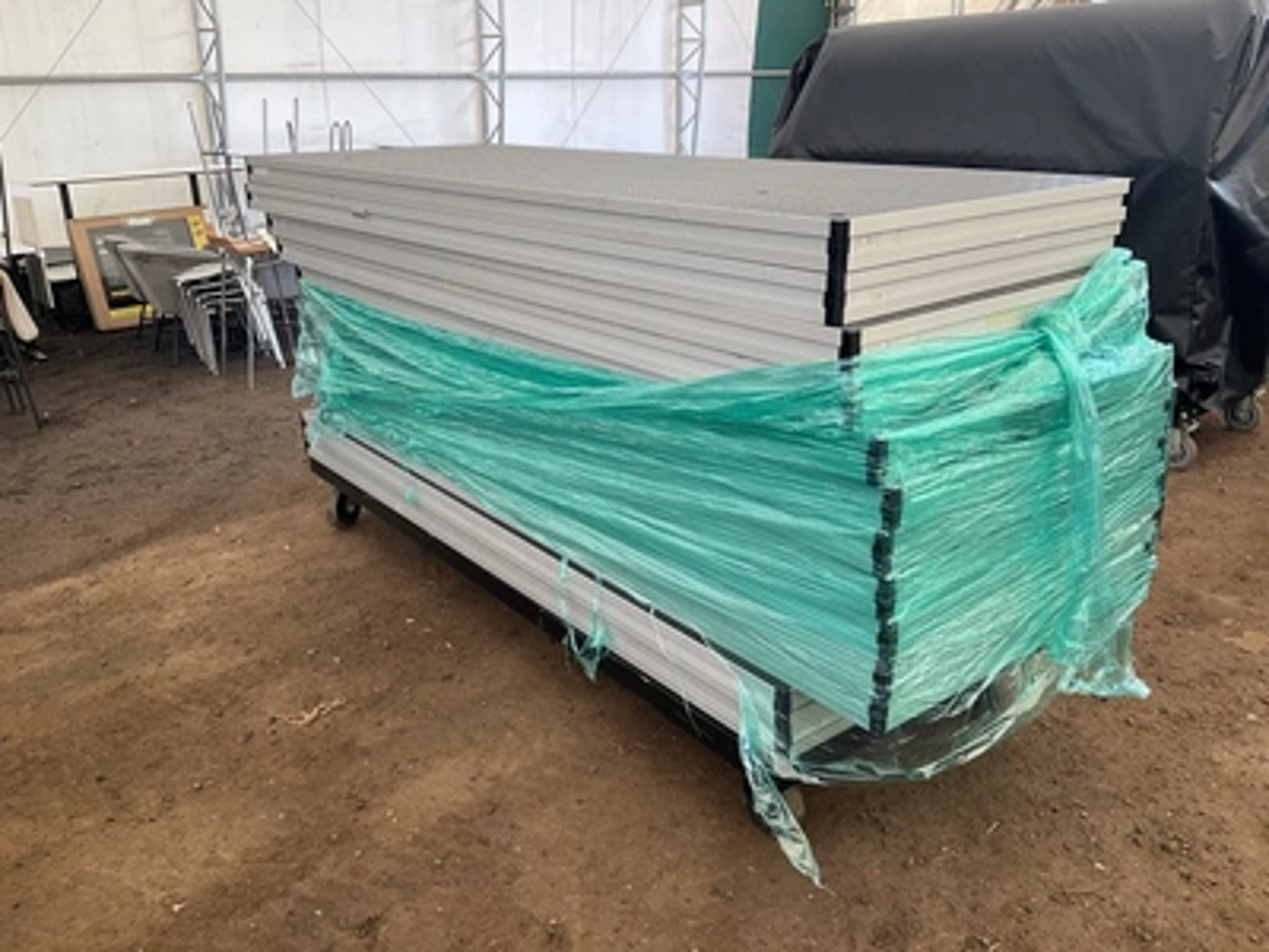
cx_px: 634
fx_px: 1063
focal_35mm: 29
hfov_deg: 61.7
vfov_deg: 48.2
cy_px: 476
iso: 32
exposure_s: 1/122
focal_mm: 3
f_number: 1.8
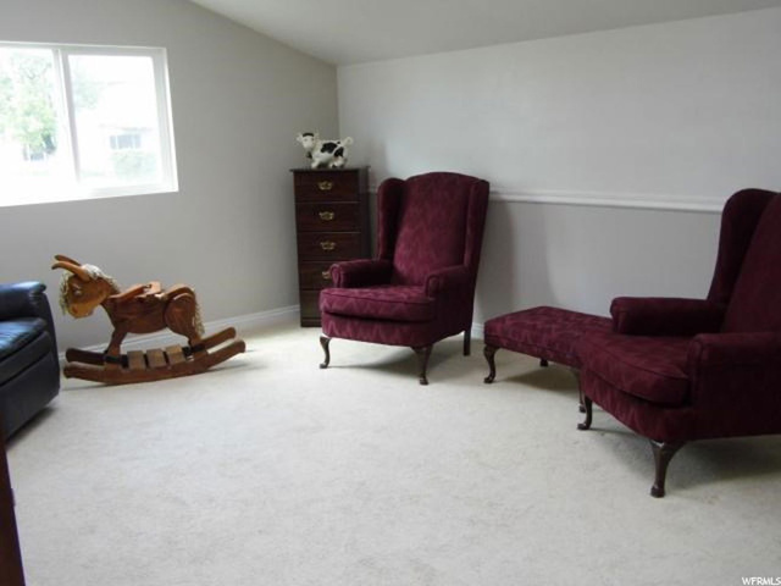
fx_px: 767
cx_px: 390
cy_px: 293
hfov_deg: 54.0
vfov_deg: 41.8
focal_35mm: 34
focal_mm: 6.11
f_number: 3.3
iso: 200
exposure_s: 1/33
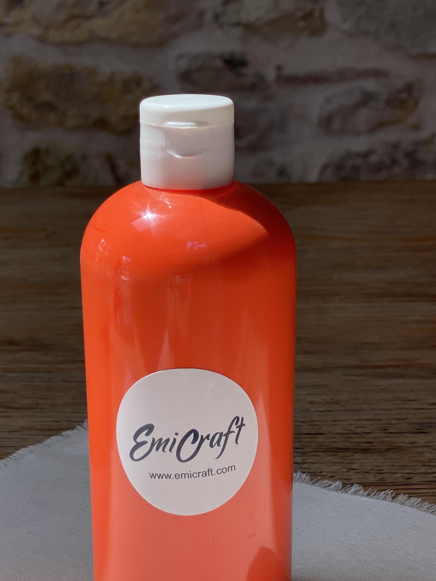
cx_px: 184
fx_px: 1260
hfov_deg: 19.6
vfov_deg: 25.9
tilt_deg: -19.0
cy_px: 357
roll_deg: +0.0
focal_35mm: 75
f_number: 2
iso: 20
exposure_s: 1/307
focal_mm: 6
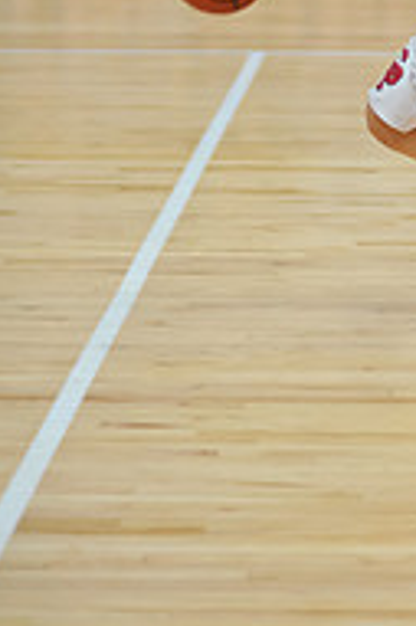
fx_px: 3473
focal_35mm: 200
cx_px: 454
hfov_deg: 6.8
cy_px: -39
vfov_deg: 10.2
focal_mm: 85
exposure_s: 1/500
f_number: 2
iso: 900
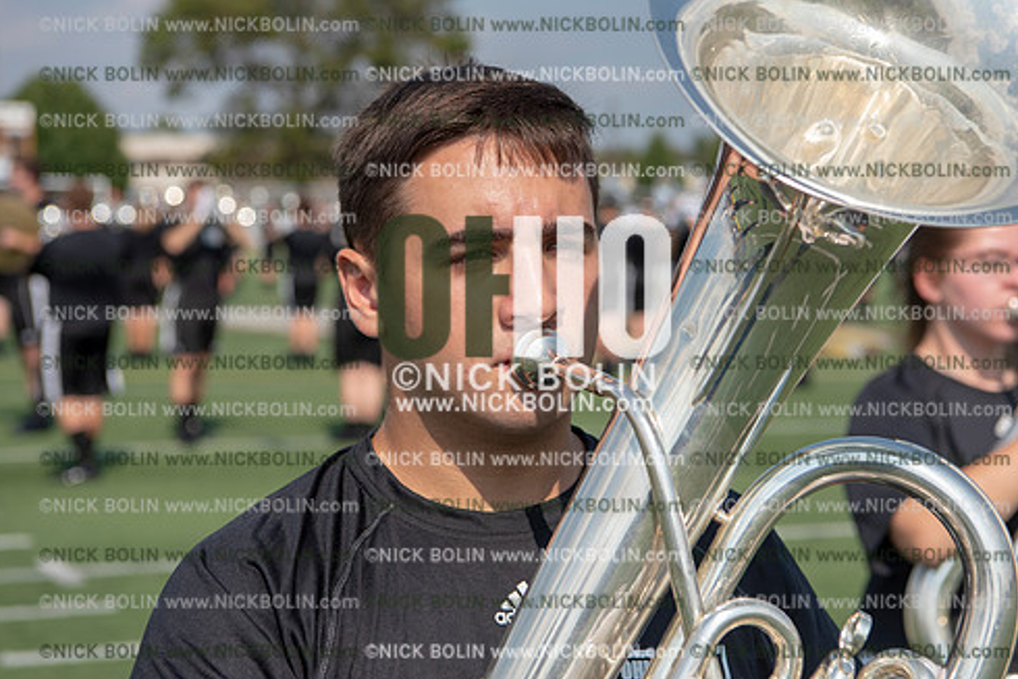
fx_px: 2178
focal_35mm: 77
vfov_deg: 17.7
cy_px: 315
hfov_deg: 26.3
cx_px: 524
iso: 200
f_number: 5.6
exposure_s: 1/1250
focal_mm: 65
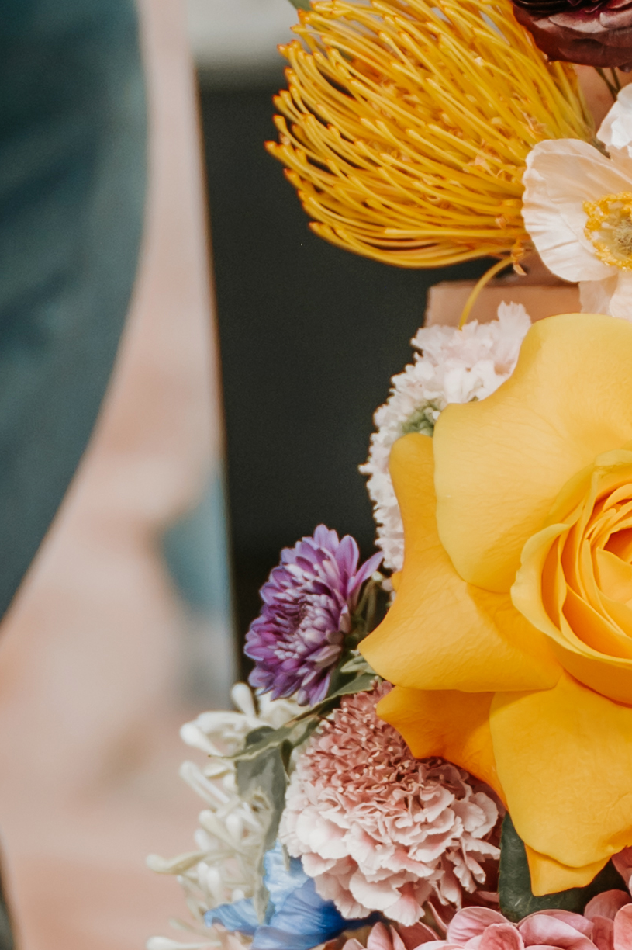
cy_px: 641
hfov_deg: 5.5
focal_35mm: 247
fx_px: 6509
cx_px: 646
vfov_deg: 8.3
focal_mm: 50
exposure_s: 1/400
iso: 400
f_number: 2.8
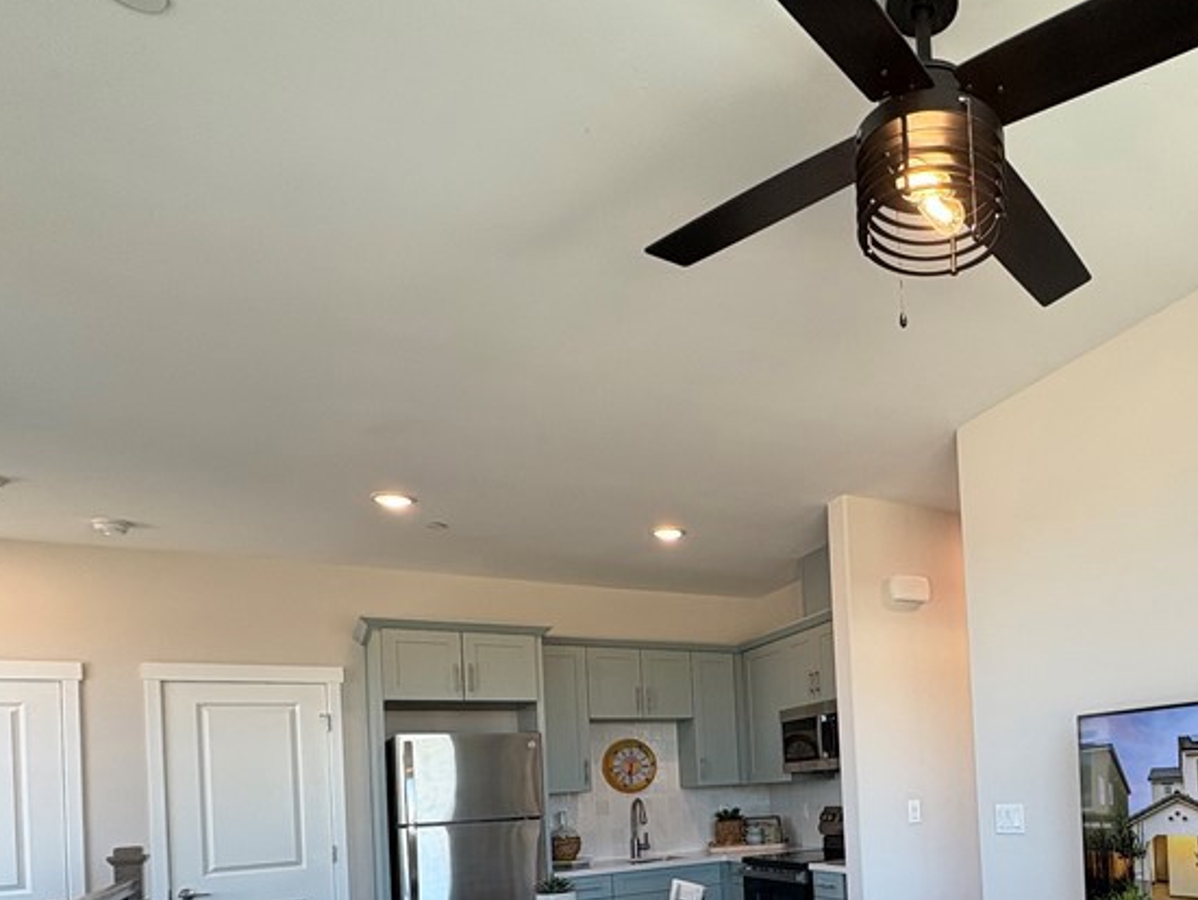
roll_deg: +3.7
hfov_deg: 63.1
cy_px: 767
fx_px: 900
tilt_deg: +1.9
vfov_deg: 48.8
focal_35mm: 26
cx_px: 909
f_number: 2.2
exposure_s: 1/120
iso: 100
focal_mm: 2.22
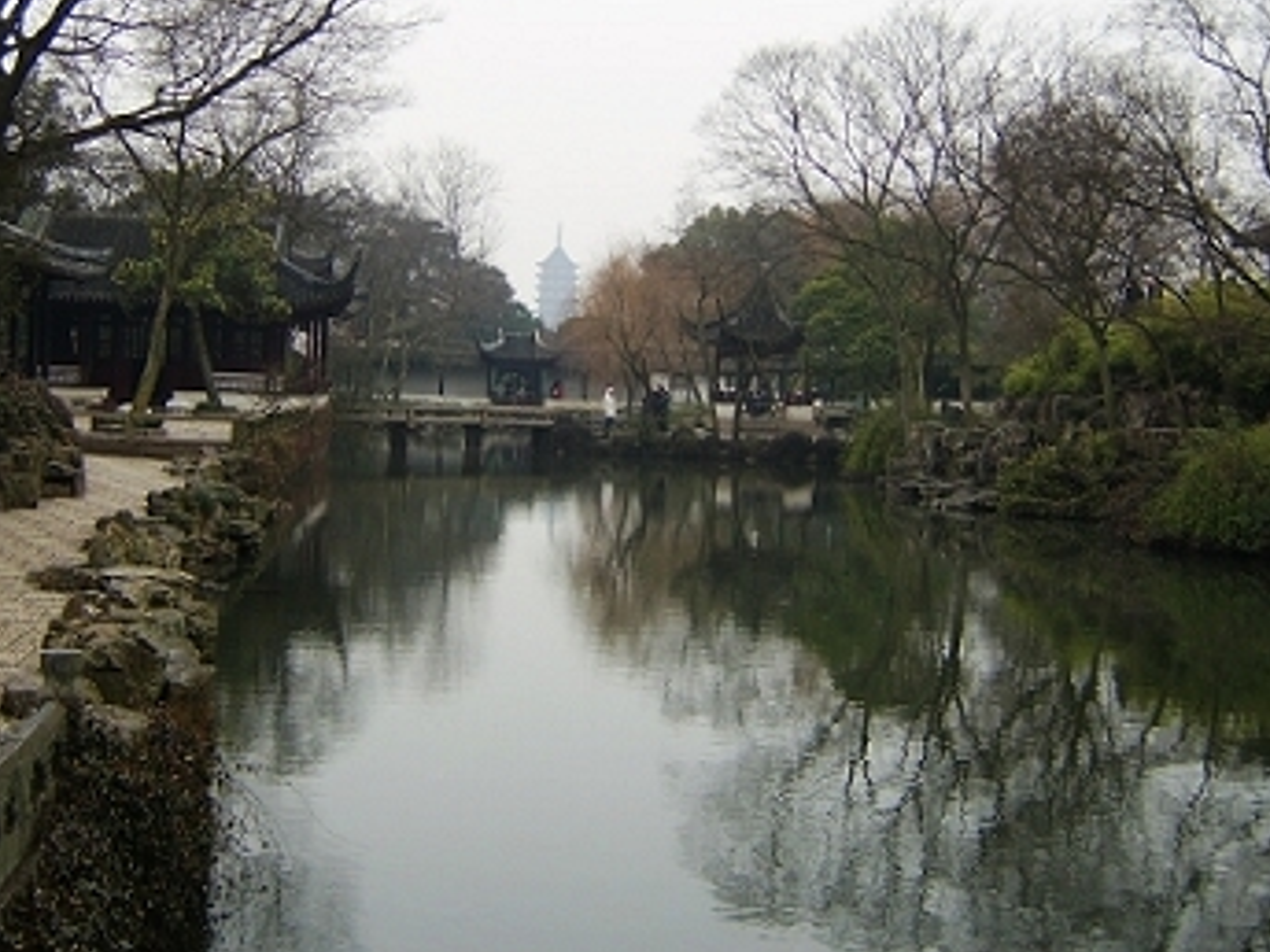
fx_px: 1651
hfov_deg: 42.0
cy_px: 308
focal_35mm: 45
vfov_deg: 31.9
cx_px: 554
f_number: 2.7
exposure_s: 1/114
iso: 50
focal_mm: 8.13
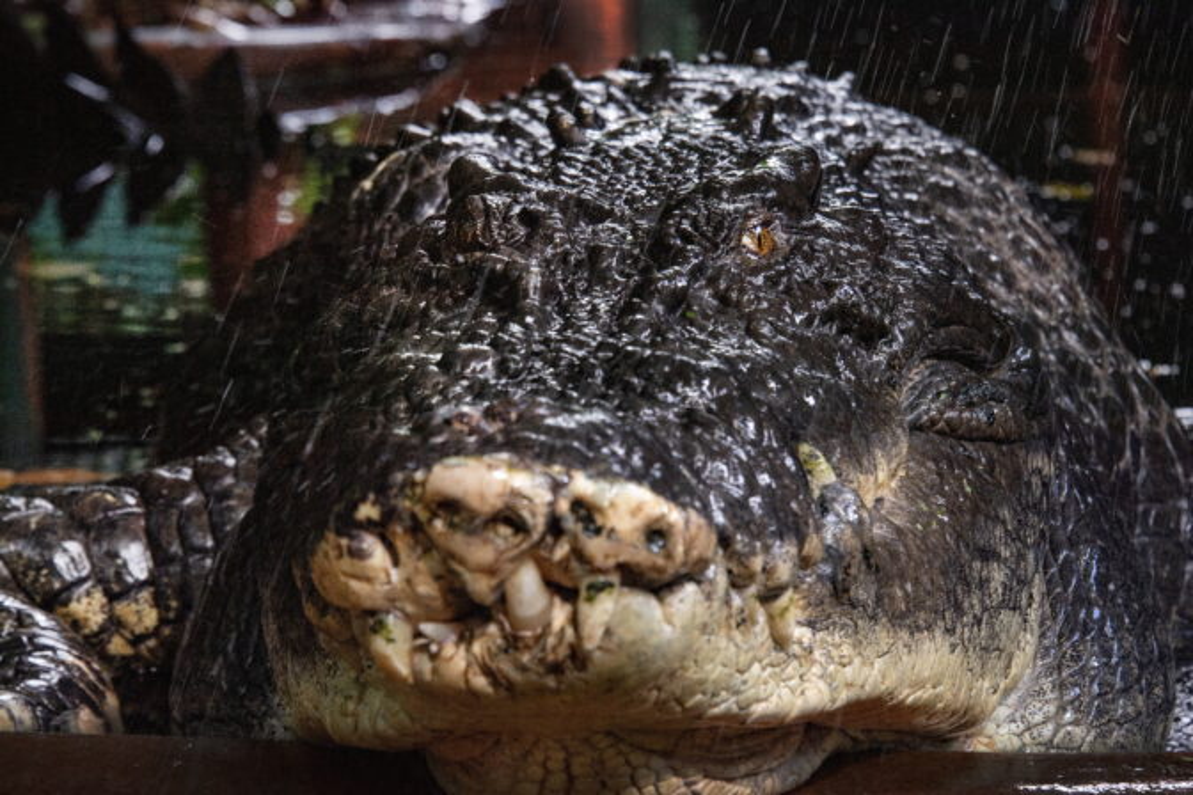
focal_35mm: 170
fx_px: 5633
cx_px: 596
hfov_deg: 12.1
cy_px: 398
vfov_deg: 8.1
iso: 1600
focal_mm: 170
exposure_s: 1/160
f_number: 9
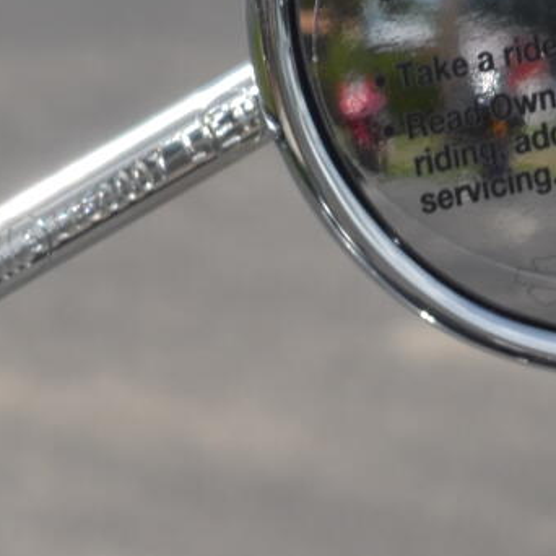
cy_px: 662
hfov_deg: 4.9
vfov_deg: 4.9
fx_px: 6506
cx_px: 574
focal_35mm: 358
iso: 100
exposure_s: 1/200
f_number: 11
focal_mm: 48
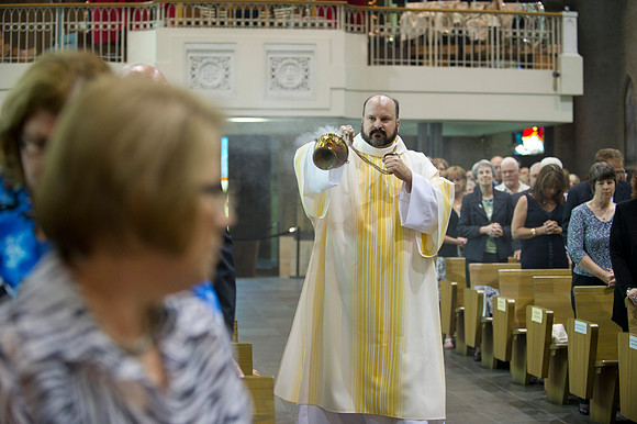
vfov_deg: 19.4
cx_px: 318
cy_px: 212
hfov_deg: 28.9
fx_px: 1238
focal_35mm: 70
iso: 2000
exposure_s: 1/80
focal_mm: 70
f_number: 2.8
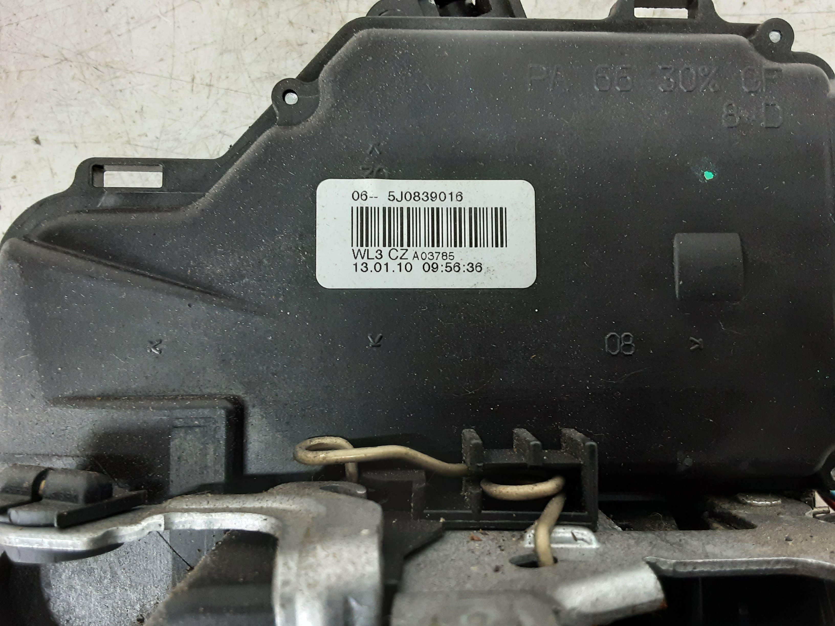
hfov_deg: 65.3
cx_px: 418
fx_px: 651
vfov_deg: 51.4
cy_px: 313
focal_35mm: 27
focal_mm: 2.91
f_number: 1.9
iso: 125
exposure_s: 1/33
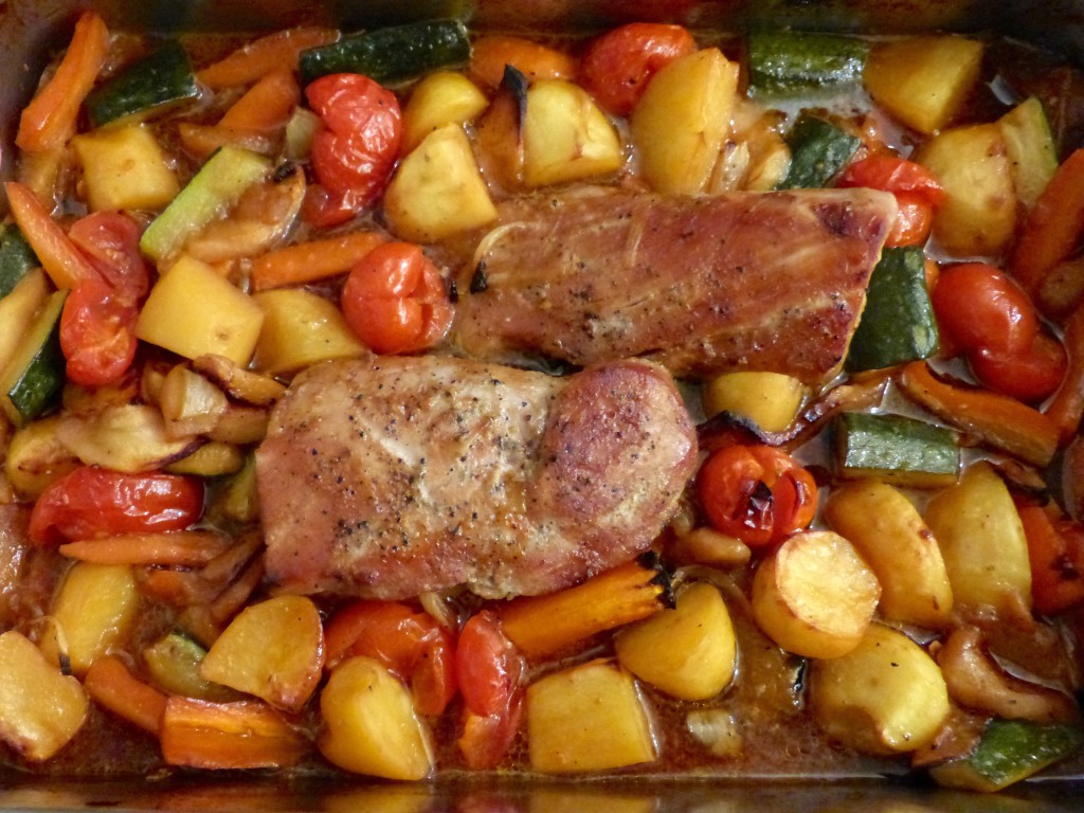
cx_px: 542
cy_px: 406
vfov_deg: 45.4
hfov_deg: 58.4
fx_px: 971
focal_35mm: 31
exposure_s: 1/8
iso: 1250
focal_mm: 5.3
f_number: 2.9
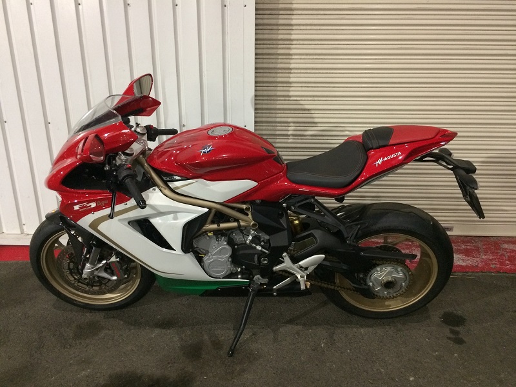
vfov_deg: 48.2
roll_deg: -1.7
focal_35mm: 29
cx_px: 258
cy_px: 194
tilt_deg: -19.4
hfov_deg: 61.7
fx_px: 432
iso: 250
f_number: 2.2
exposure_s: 1/17
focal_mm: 4.15
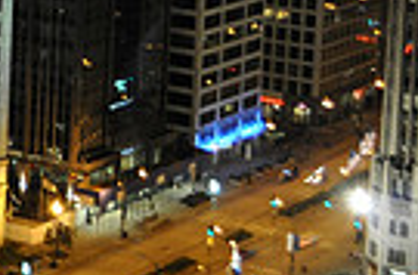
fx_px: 1793
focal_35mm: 155
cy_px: -156
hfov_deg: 12.2
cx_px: -344
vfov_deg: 8.6
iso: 800
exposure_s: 1/3
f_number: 5
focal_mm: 24
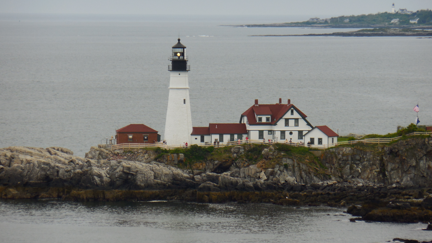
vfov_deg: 3.7
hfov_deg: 6.6
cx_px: 216
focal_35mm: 327
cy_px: 115
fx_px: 3746
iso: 125
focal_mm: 54
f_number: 6.5
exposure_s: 1/125
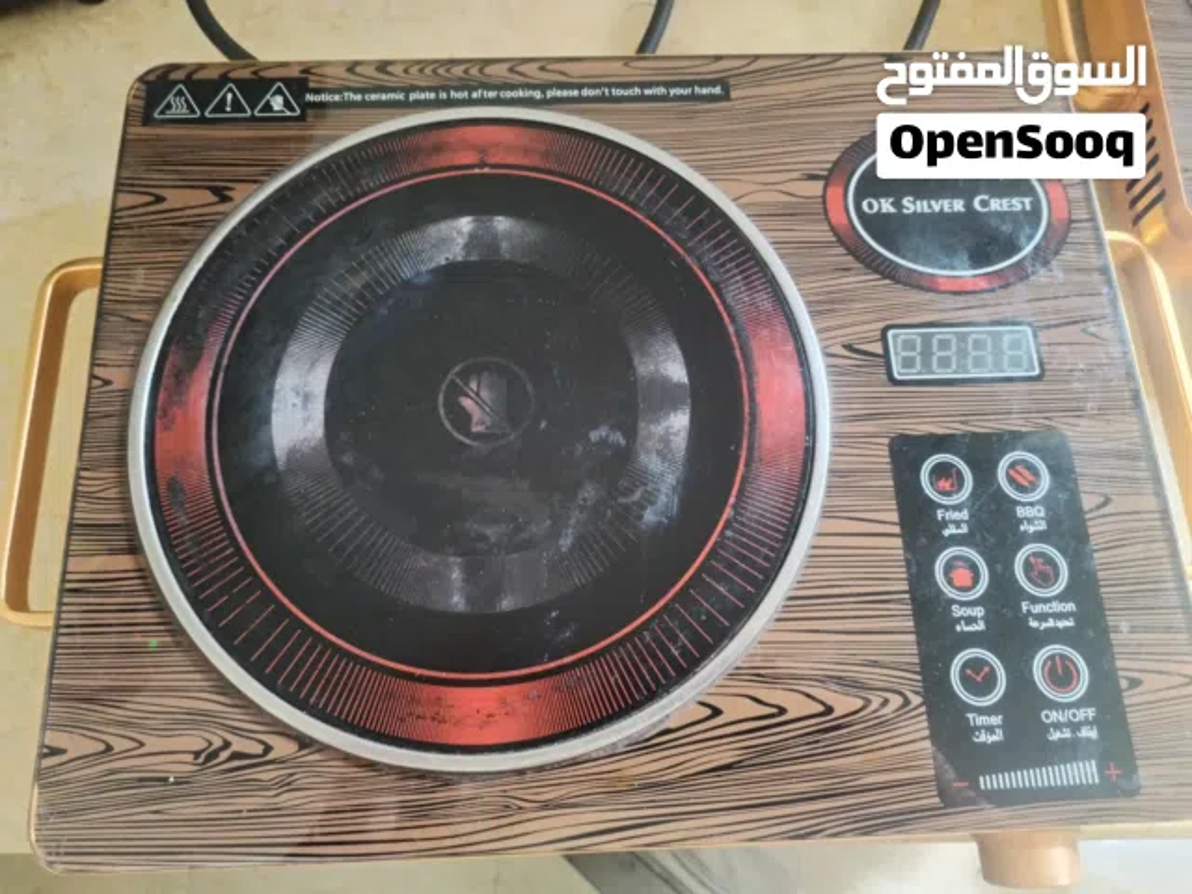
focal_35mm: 29
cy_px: 447
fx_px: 999
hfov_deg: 61.7
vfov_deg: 48.2
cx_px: 596
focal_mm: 4.75
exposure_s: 1/25
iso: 436
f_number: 1.8
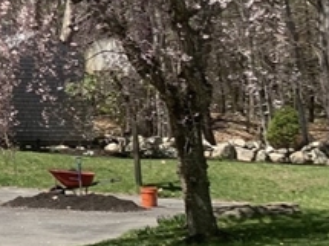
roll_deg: -1.1
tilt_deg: +6.7
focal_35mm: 124
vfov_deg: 11.7
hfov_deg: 12.9
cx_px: -416
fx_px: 1178
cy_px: -32
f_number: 1.8
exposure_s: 1/1427
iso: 25
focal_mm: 4.25
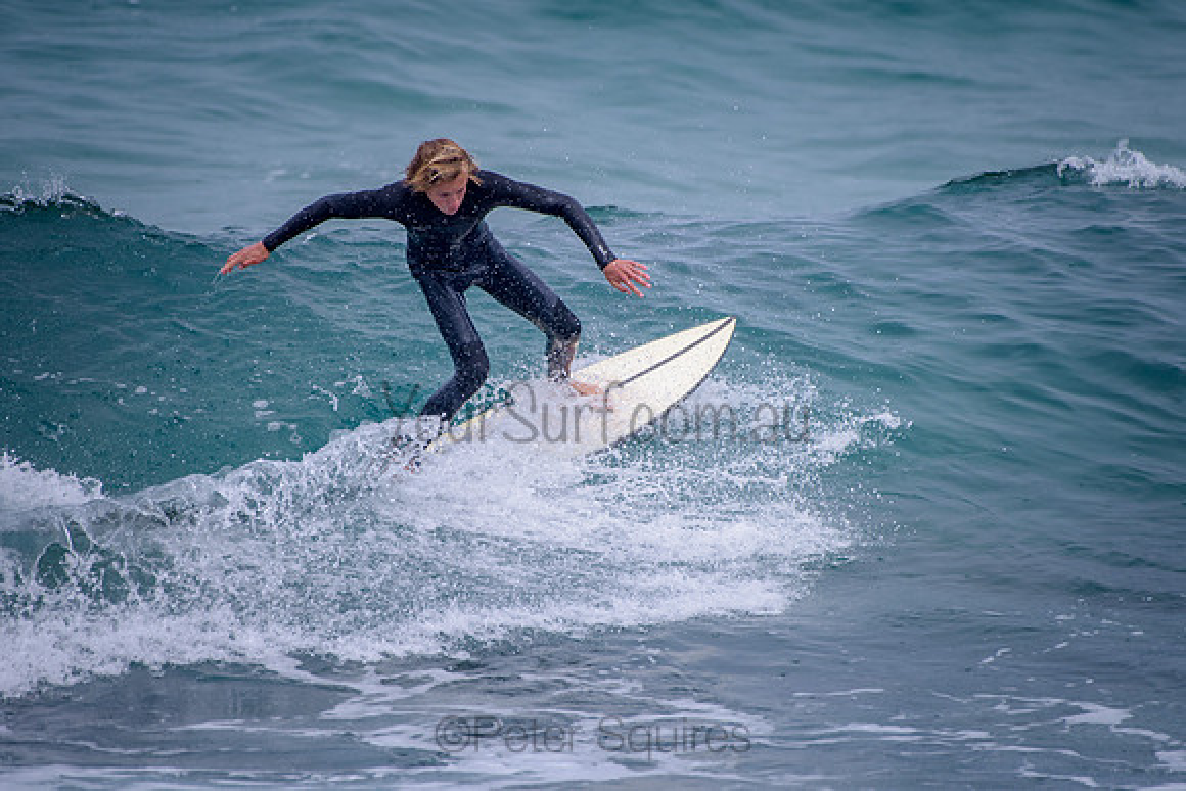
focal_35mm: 613
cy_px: 396
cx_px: 593
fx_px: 20200
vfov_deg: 2.2
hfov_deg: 3.4
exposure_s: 1/2000
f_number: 5.6
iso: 160
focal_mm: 500
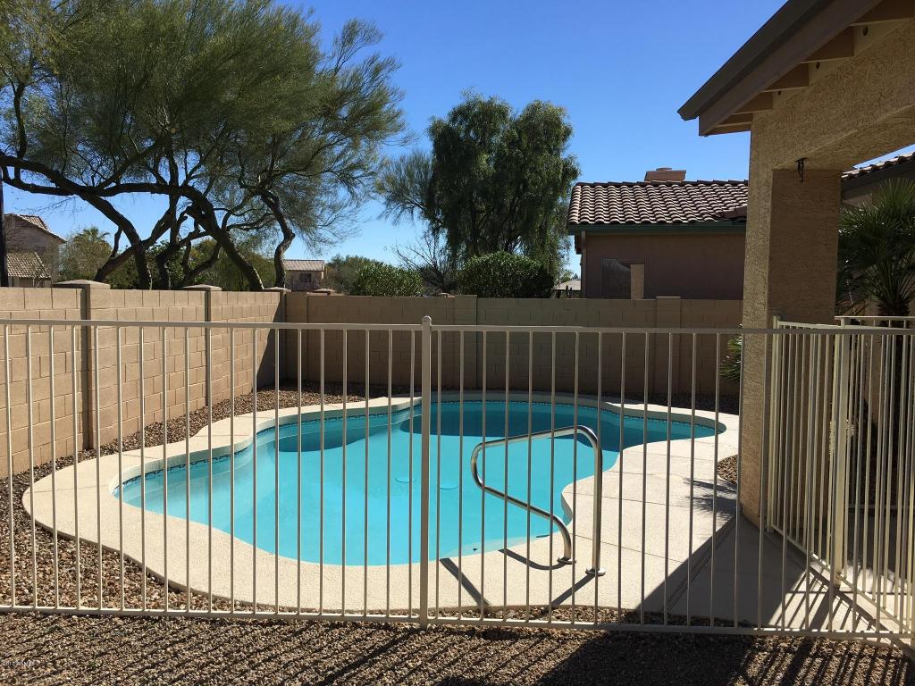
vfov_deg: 48.2
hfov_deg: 61.7
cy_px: 343
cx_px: 458
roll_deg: -0.1
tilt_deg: -2.9
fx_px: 767
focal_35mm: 29
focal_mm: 4.15
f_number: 2.2
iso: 25
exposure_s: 1/1972
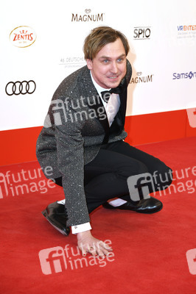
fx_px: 859
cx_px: 98
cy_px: 147
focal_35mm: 105
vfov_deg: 19.5
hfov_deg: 13.0
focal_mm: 105
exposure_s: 1/125
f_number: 6.3
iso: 250
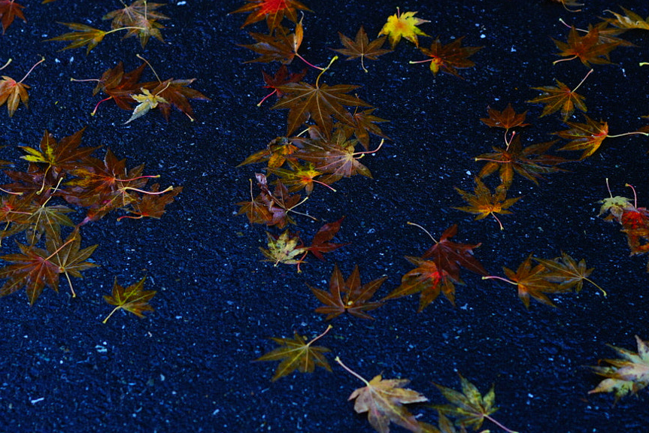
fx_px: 1839
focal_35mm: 102
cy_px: 134
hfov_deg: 20.0
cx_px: 270
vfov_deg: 13.4
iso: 400
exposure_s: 1/200
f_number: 3.5
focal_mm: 55
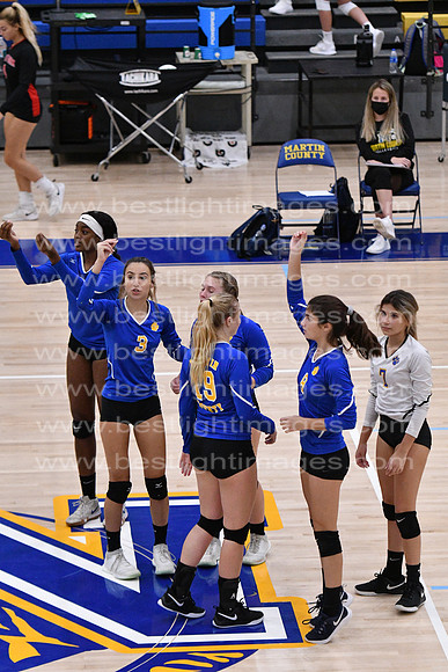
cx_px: 224
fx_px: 3246
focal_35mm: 174
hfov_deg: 7.9
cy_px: 336
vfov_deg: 11.8
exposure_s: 1/1250
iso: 6400
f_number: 3.2
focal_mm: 116
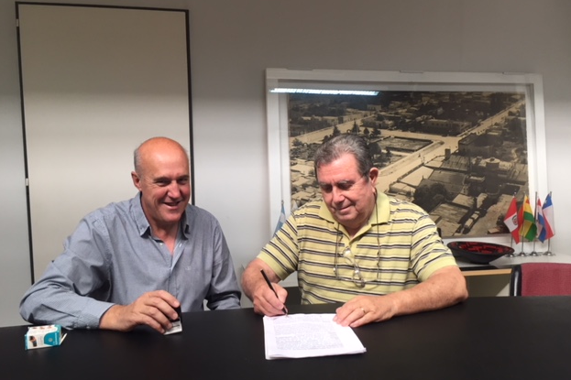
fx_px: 492
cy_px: 202
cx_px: 290
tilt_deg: -5.0
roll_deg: -0.6
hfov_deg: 60.3
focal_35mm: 31
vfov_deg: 42.3
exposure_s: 1/33
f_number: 2.2
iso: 32
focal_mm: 4.15
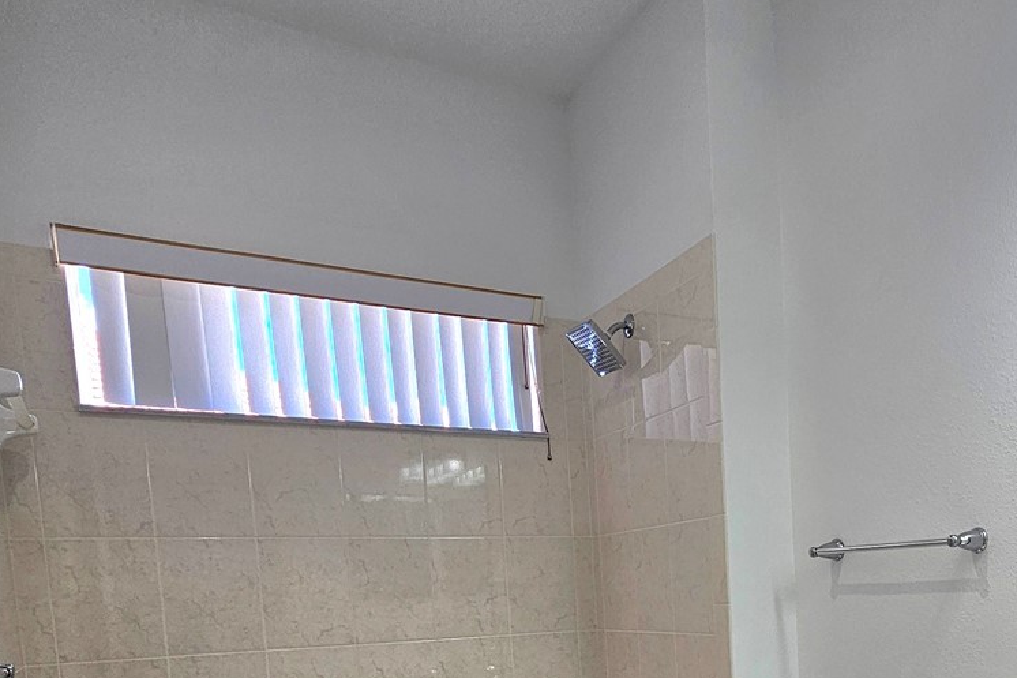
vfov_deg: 39.4
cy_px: 686
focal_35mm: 29
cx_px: 733
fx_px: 819
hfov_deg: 60.9
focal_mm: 2.2
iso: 50
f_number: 2.2
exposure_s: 1/149
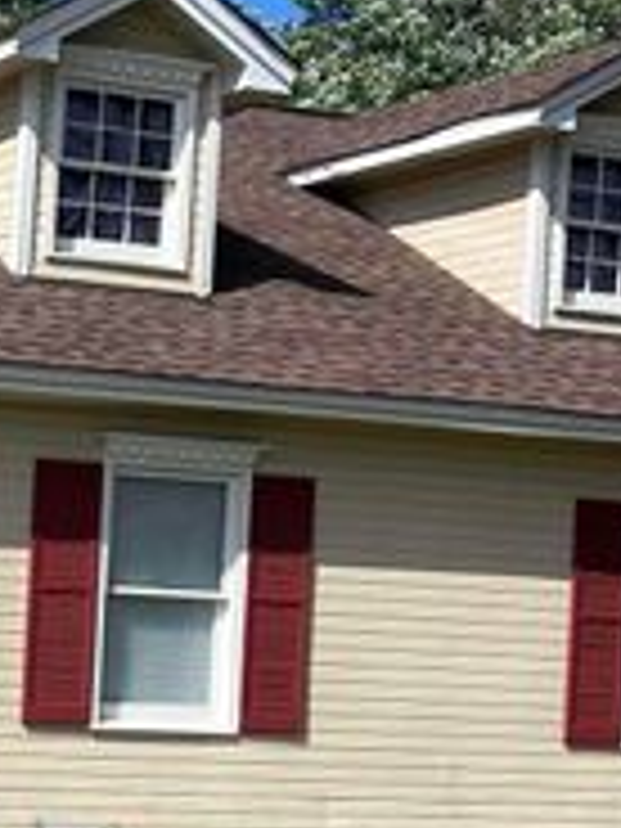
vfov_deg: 20.7
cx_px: -459
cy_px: 637
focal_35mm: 94
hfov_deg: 14.1
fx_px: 2248
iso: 50
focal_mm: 5.7
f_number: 1.5
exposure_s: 1/4115
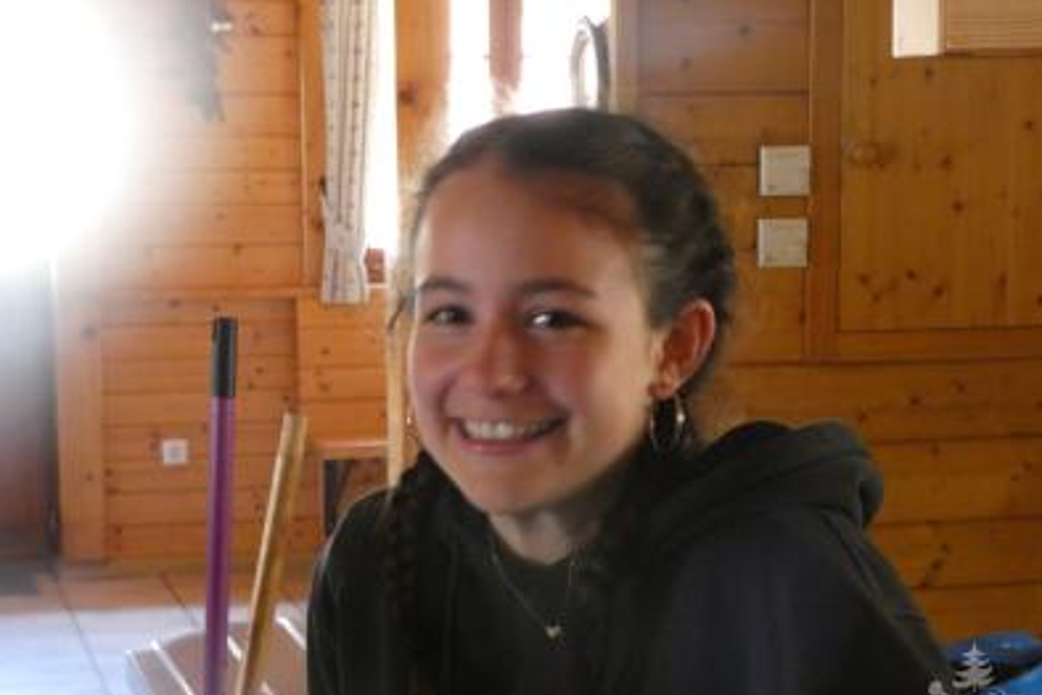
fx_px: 2751
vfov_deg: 14.4
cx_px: 524
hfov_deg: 21.5
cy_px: 391
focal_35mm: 95
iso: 1600
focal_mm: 16
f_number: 4.7
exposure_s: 1/25
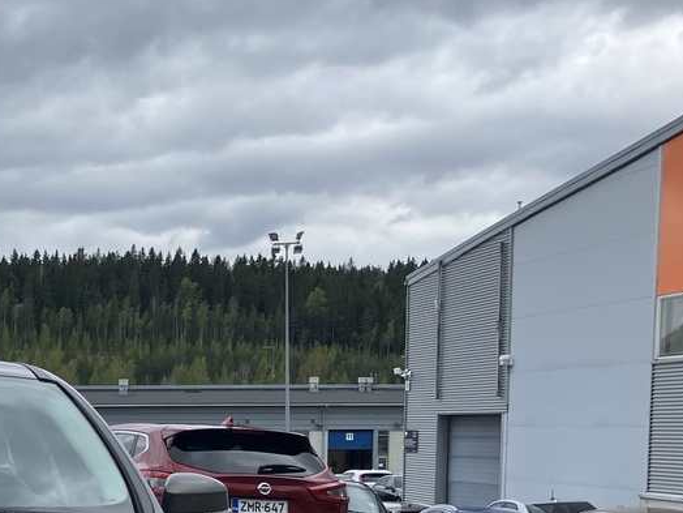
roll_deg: +3.0
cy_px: 573
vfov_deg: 18.4
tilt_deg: -2.7
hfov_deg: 23.5
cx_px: -100
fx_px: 1519
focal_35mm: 77
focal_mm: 3.99
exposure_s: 1/392
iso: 32
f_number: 1.8
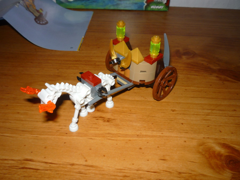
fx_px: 222
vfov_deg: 44.2
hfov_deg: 56.8
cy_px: 90
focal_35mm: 32
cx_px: 120
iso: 100
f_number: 4
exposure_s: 1/30
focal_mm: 5.2
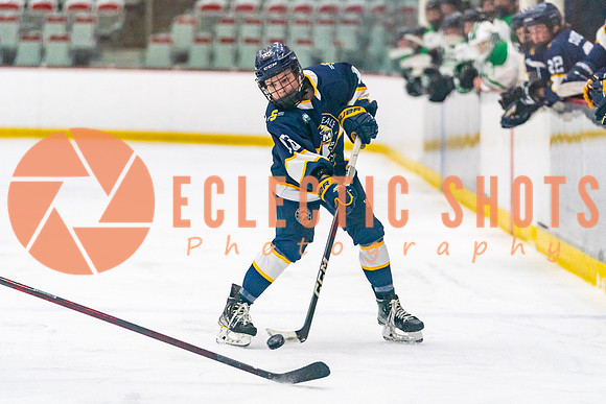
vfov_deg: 6.4
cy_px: 228
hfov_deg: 9.5
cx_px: 301
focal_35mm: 216
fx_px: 3634
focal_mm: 148
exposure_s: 1/1600
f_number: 2.8
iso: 4000
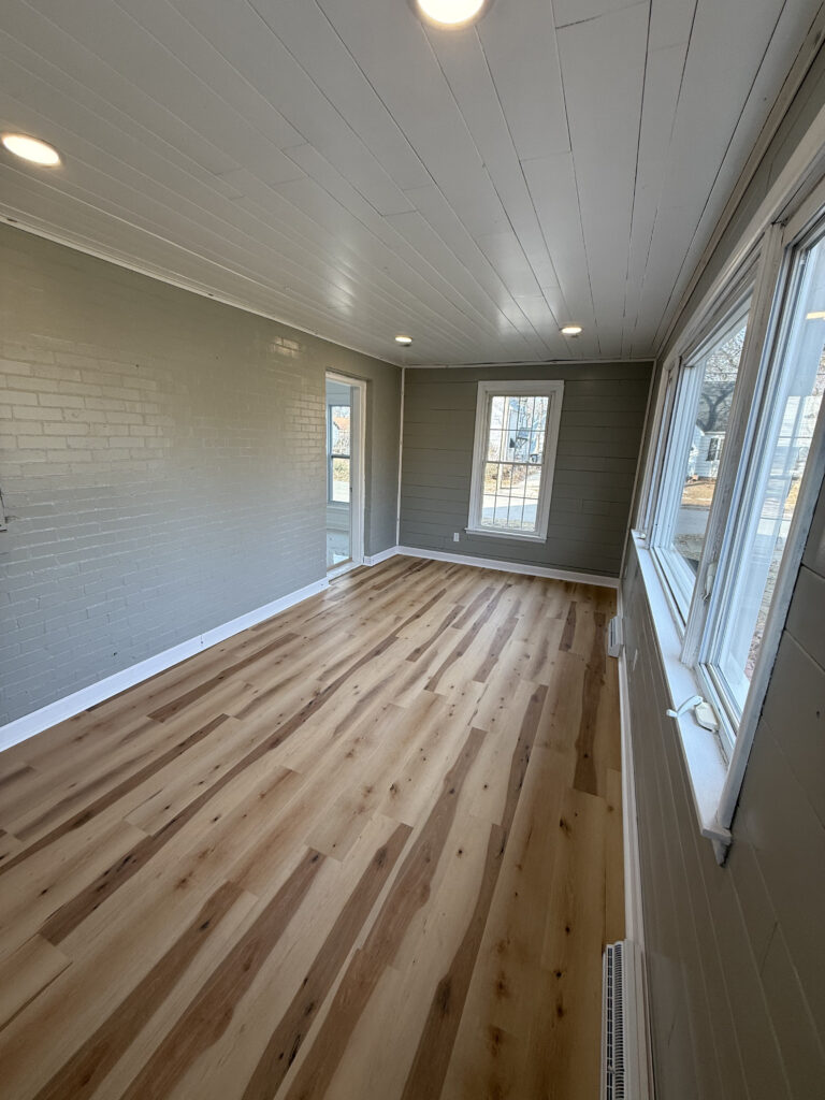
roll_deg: -2.3
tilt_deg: -13.5
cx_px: 412
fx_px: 445
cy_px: 550
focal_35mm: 14
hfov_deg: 85.7
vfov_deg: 102.1
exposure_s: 1/127
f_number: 2.2
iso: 64
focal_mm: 2.22
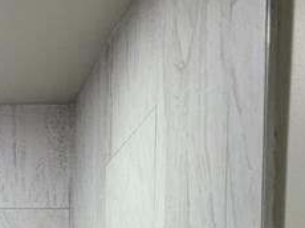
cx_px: -155
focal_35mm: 116
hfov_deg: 15.6
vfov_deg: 11.6
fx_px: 1021
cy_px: 444
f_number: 1.8
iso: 200
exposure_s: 1/120
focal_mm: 5.4
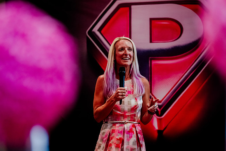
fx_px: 1186
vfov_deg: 7.3
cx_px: 113
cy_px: 75
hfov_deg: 10.9
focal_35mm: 189
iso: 4000
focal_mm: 160
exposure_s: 1/250
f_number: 2.8
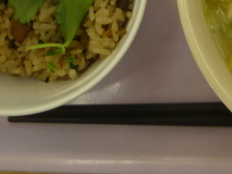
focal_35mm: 118
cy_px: -133
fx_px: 791
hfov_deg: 16.4
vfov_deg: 11.7
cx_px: 218
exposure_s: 1/160
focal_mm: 5.5
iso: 80
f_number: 2.8
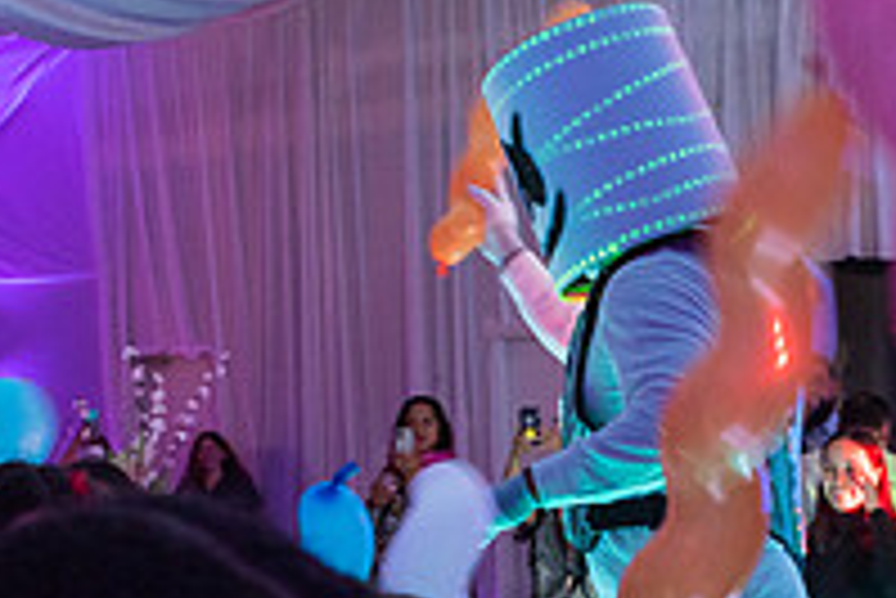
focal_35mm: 70
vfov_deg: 18.5
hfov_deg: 28.3
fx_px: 1743
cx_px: 693
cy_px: 717
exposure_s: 1/60
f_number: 4
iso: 1250
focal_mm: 24
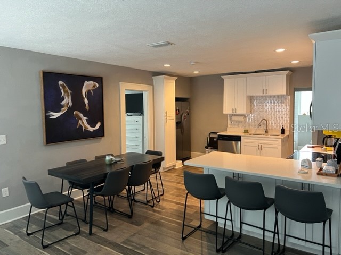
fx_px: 256
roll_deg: +0.8
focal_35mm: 26
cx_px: 170
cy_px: 128
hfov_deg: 67.3
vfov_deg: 53.1
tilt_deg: -4.2
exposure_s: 1/60
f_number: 1.5
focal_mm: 5.7
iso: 160
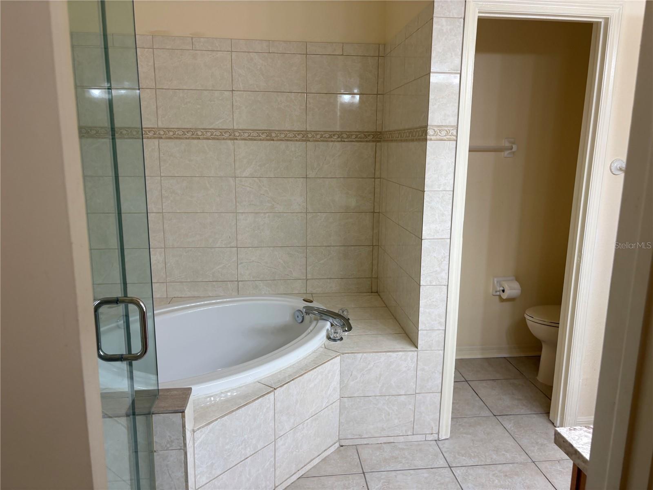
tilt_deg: -10.4
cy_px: 245
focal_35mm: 26
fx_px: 490
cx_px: 326
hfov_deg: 67.3
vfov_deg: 53.1
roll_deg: -0.9
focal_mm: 5.96
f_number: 1.6
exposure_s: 1/120
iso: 64
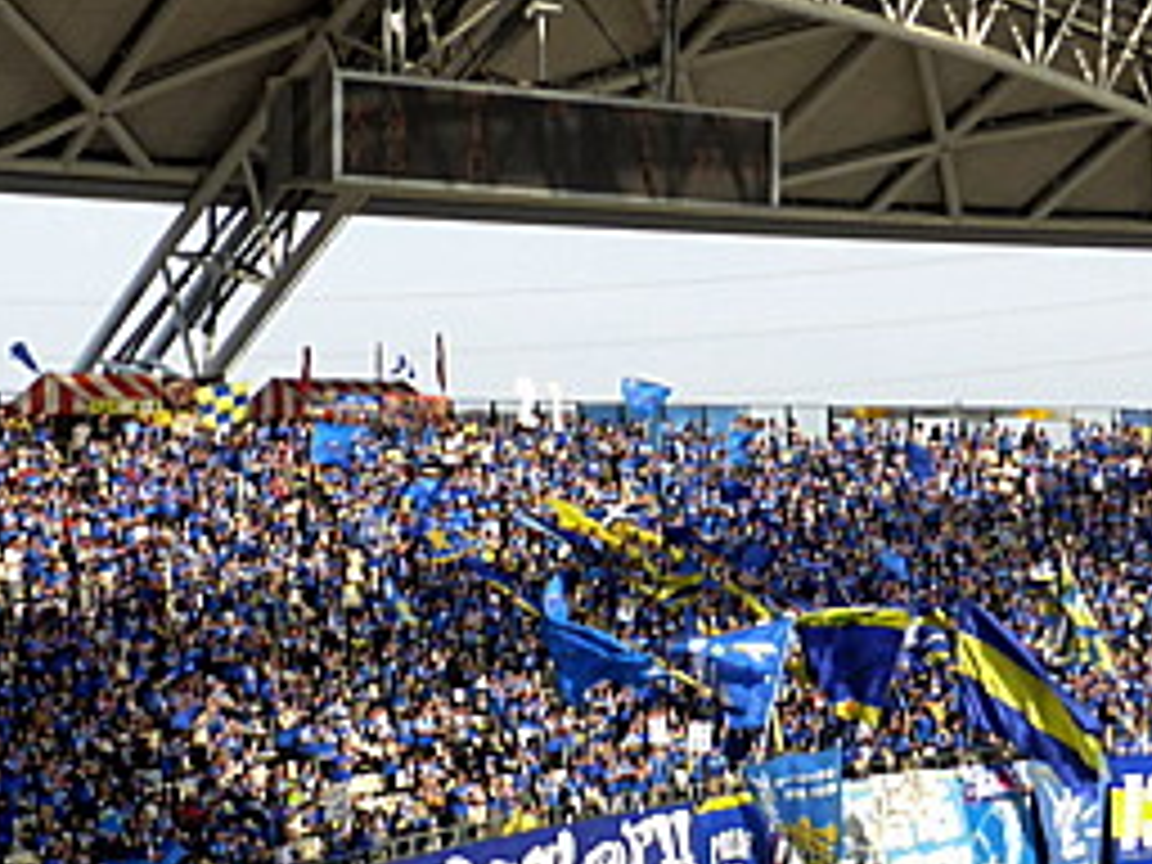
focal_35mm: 75
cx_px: 981
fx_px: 2496
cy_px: 360
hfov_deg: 25.4
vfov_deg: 19.6
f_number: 3.9
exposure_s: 1/500
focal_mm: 6.9
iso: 160
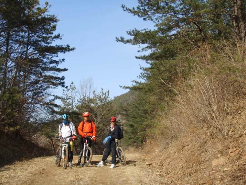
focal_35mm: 41
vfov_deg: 35.1
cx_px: 121
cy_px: 89
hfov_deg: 45.8
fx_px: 291
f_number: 6.3
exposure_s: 1/180
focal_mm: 6.6
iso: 50
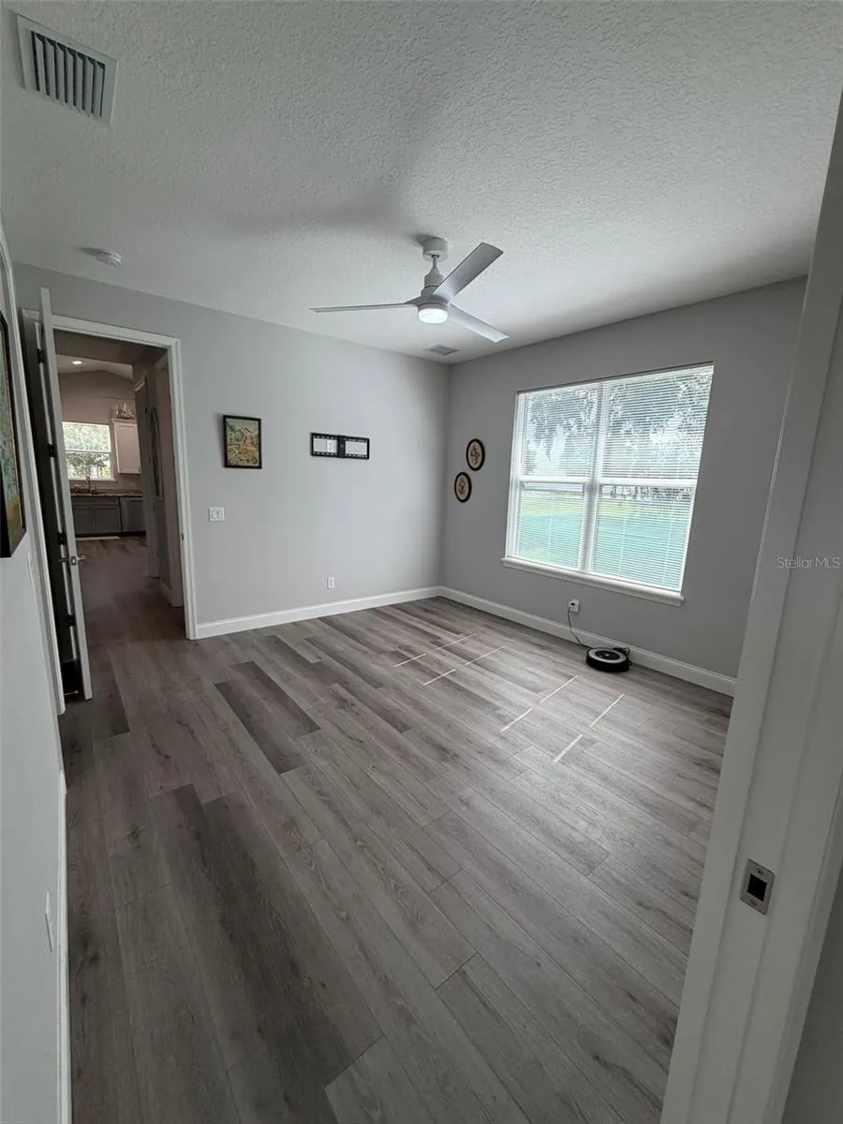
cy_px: 562
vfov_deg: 102.1
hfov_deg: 85.7
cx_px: 422
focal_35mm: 14
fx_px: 455
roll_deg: -2.1
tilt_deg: -10.9
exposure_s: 1/121
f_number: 2.2
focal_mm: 2.22
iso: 80
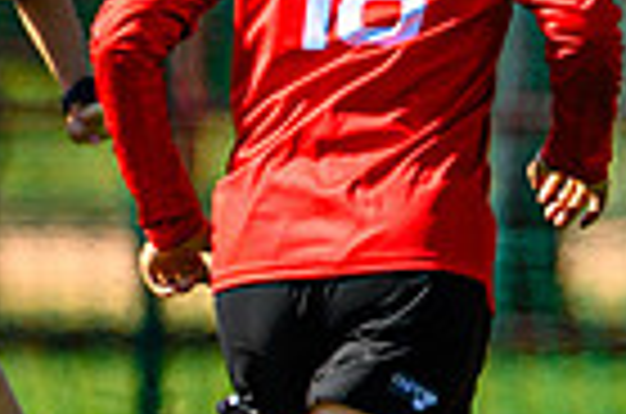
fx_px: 46947
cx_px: -1223
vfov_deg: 0.5
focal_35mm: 2706
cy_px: 513
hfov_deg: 0.8
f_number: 3.2
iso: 100
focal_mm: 400
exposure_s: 1/1600
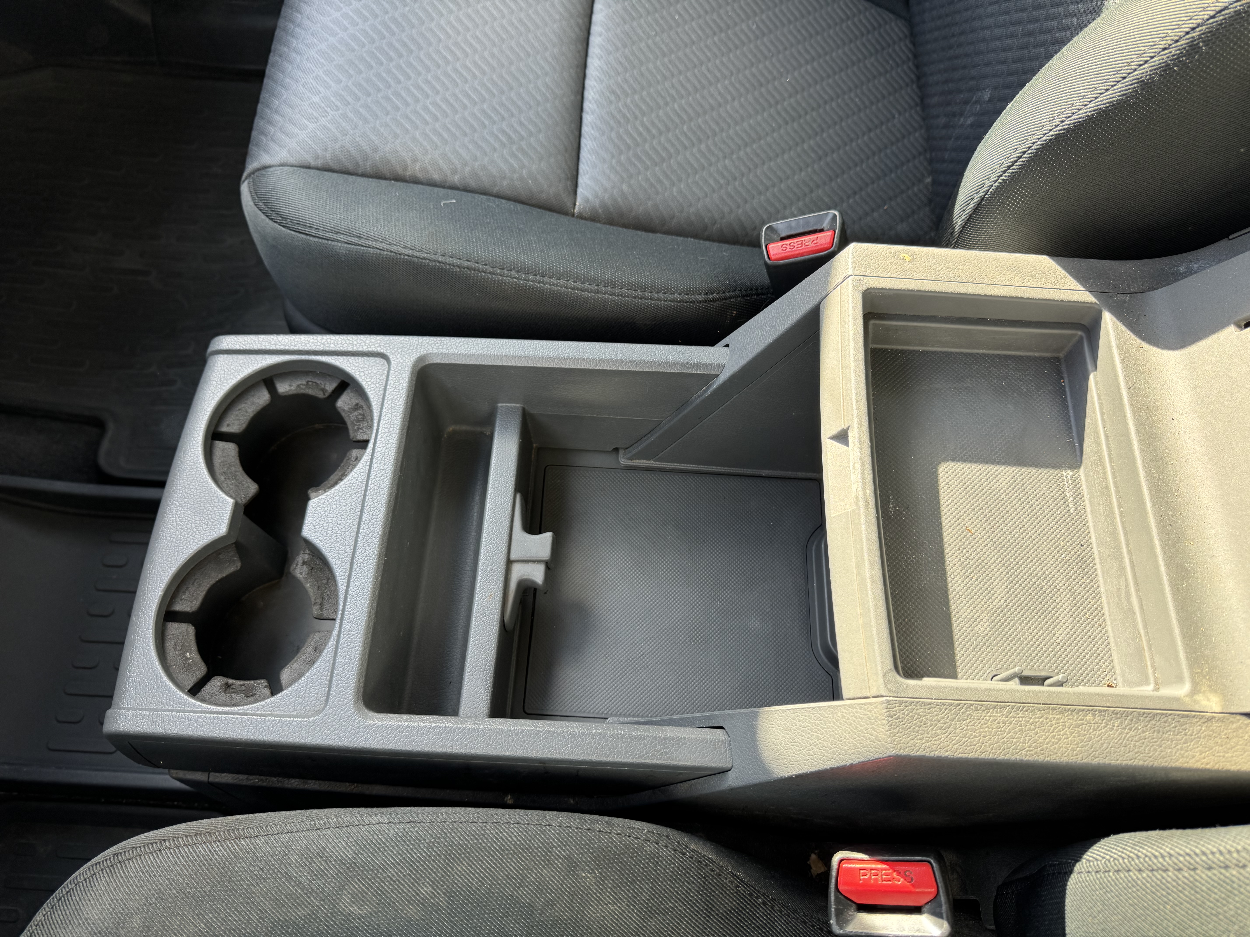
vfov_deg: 56.8
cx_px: 625
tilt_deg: -66.6
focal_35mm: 24
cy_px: 468
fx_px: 867
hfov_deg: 71.6
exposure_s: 1/153
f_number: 1.78
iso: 100
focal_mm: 6.76
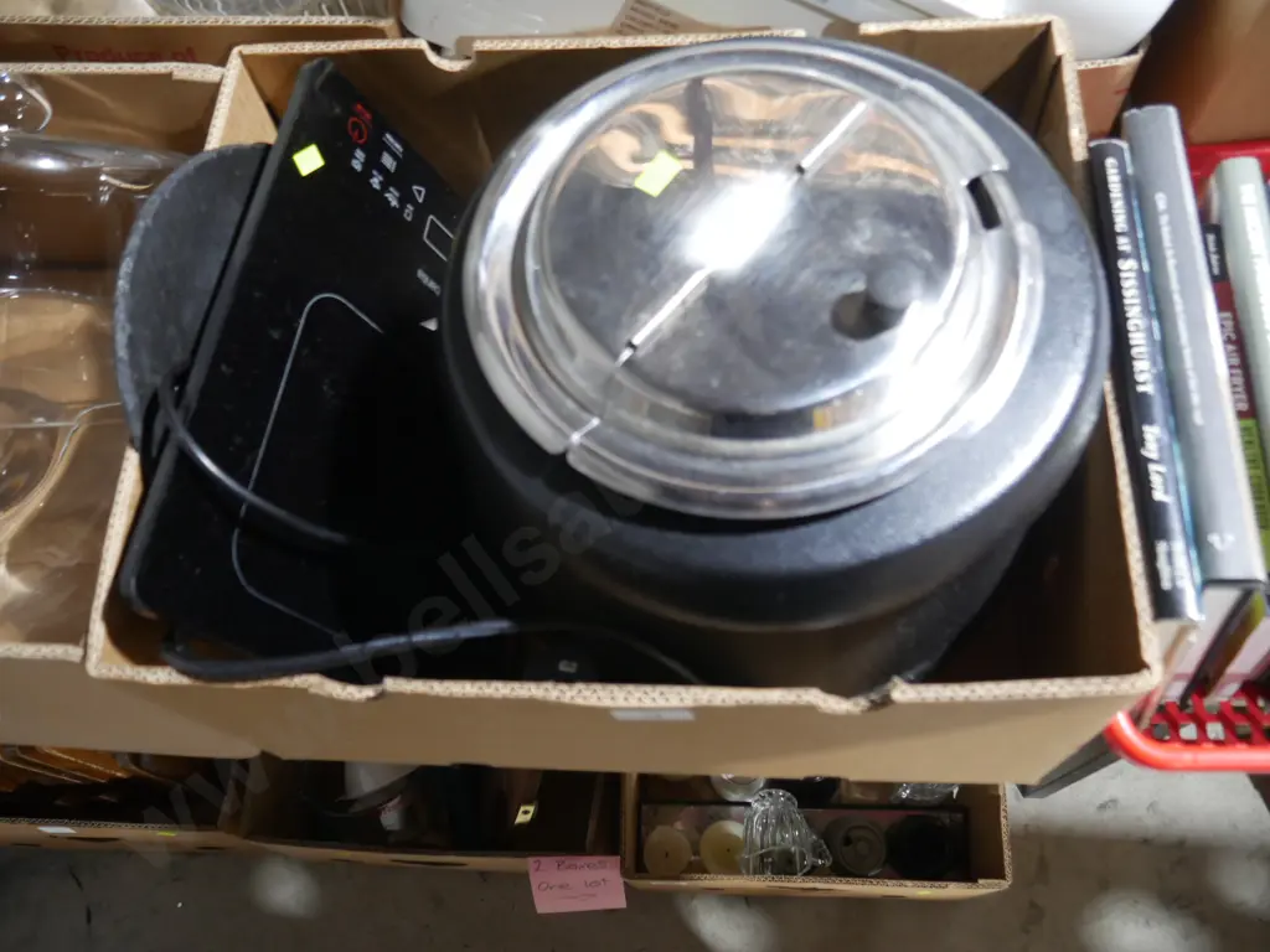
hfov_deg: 60.0
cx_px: 635
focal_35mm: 30
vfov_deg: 46.8
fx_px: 1101
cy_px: 476
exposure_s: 1/60
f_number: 3.6
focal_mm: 15
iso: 1250
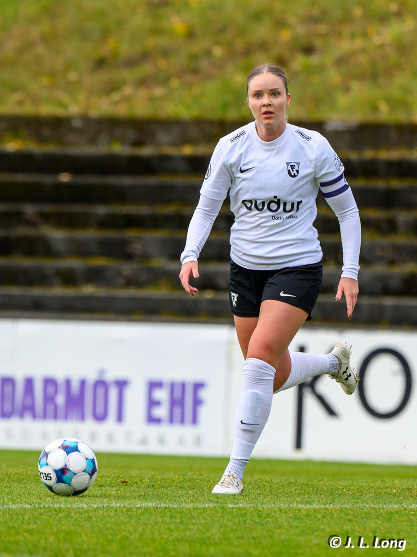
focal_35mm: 813
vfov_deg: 2.4
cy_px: 307
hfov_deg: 1.8
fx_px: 13058
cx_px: 251
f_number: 6.3
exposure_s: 1/1000
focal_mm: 450
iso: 560
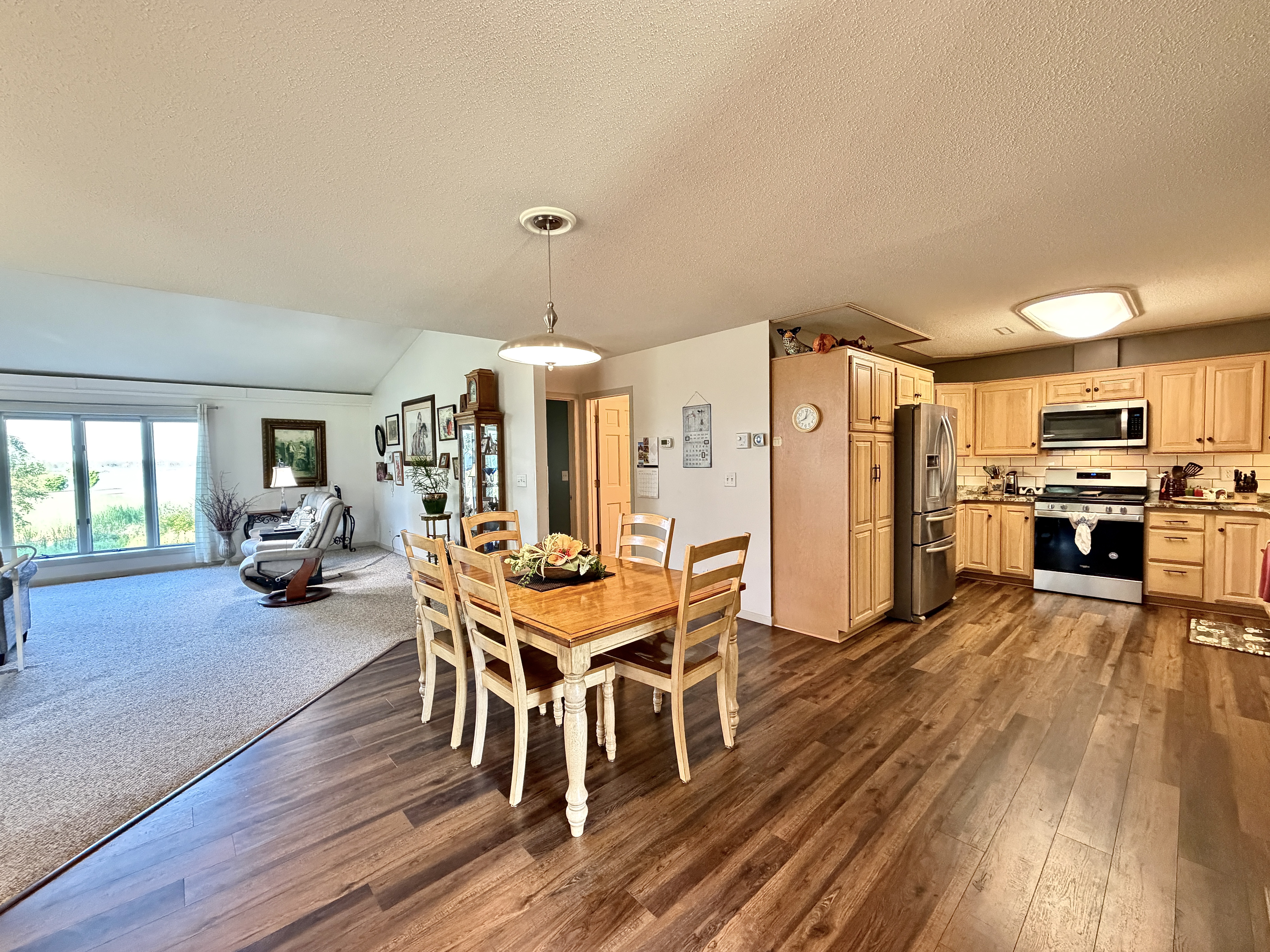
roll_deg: +1.6
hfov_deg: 102.1
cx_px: 635
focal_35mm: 14
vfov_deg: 85.7
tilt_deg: -2.1
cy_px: 476
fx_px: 514
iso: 800
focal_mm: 2.22
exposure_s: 1/60
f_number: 2.2
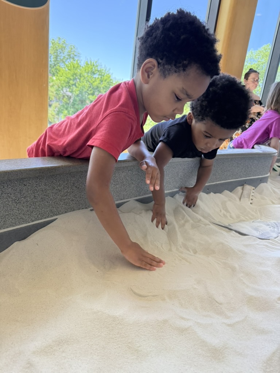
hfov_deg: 56.8
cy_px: 186
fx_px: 259
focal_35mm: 24
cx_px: 140
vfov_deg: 71.6
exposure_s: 1/160
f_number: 1.78
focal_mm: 6.76
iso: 200
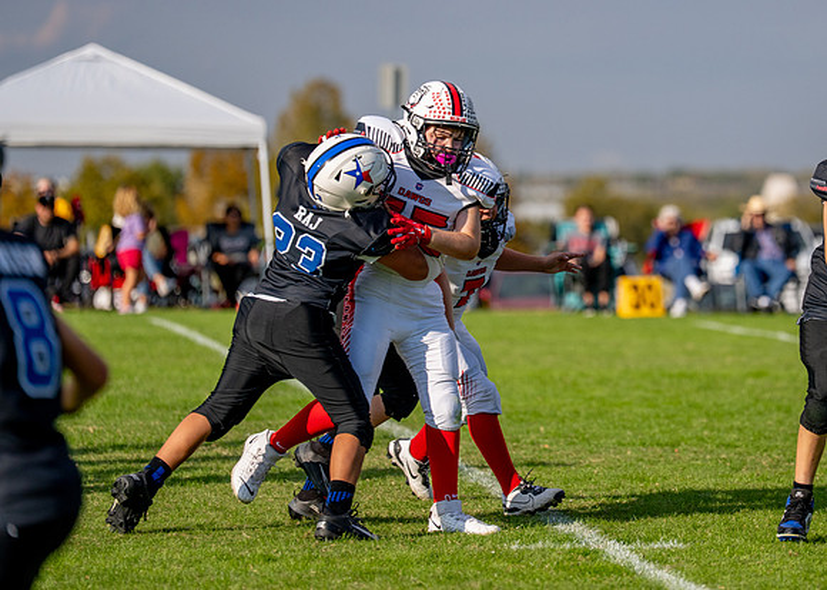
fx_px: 6569
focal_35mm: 280
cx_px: 612
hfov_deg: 7.2
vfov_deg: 5.1
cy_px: 233
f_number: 2.8
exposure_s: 1/5000
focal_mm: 191
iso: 250
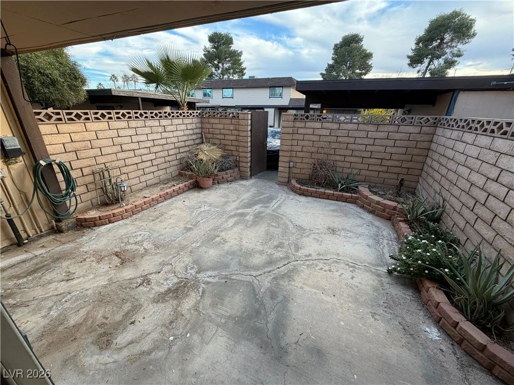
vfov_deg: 85.7
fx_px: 208
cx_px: 257
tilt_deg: -23.2
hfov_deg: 102.1
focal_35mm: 14
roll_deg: -1.4
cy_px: 192
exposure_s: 1/145
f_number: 2.2
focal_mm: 2.22
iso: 50
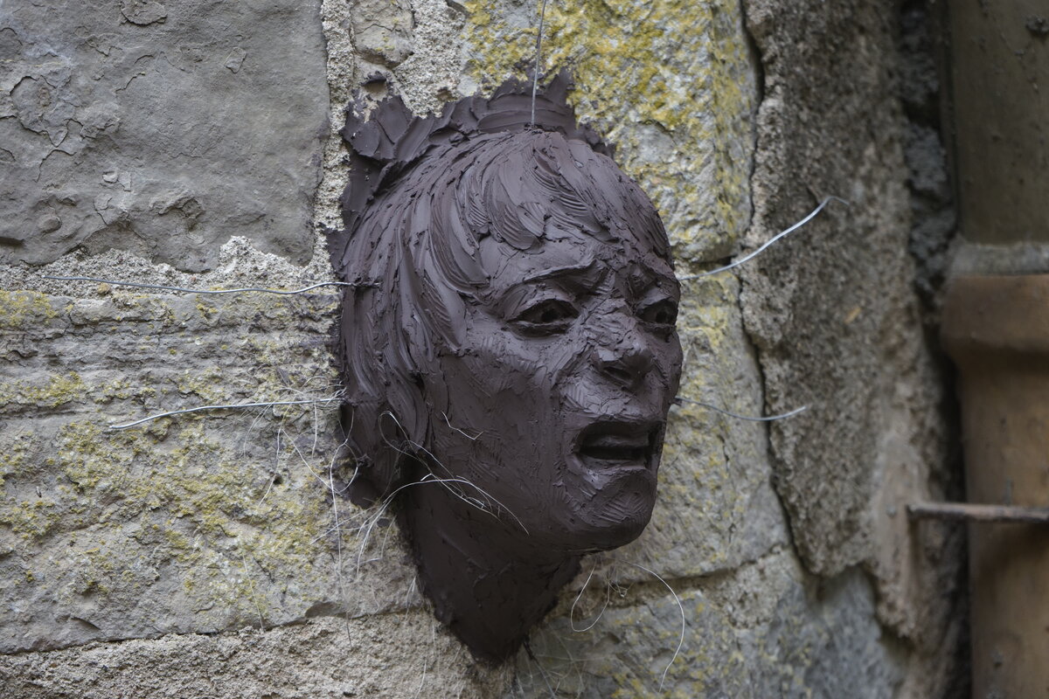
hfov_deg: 28.8
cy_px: 350
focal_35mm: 70
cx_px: 524
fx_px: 2040
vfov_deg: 19.5
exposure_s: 1/160
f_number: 5.6
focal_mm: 70
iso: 640
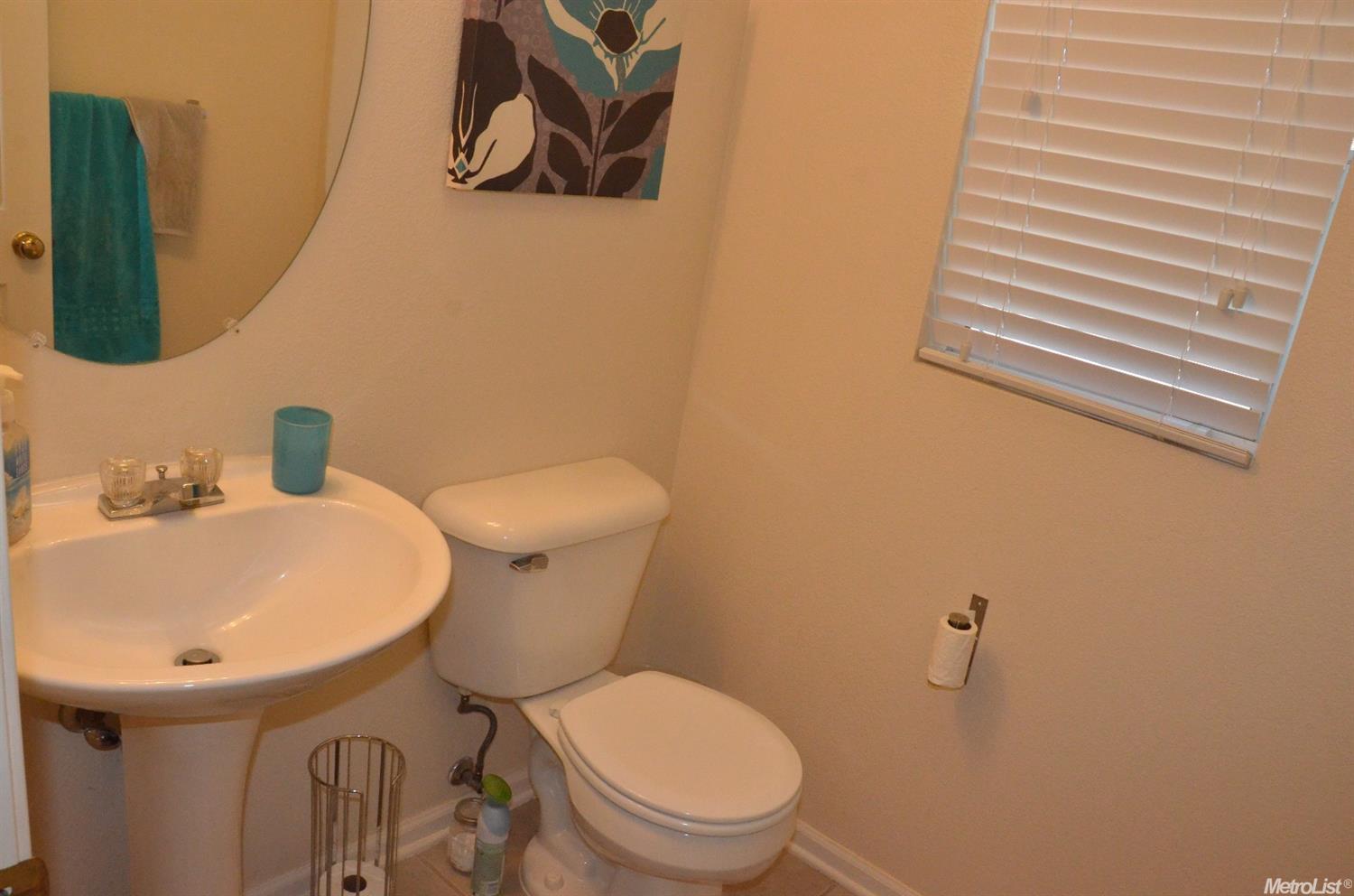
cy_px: 448
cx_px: 677
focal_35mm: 27
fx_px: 1013
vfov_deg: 47.7
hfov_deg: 67.5
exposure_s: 1/160
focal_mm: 18
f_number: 9
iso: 2000
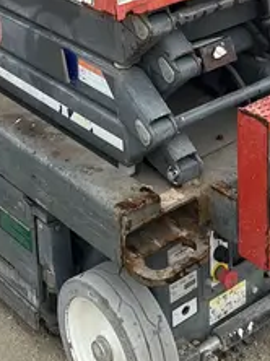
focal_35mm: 86
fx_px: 896
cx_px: 132
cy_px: -97
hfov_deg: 17.1
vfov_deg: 20.9
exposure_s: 1/1309
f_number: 1.6
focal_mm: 5.1
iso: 50
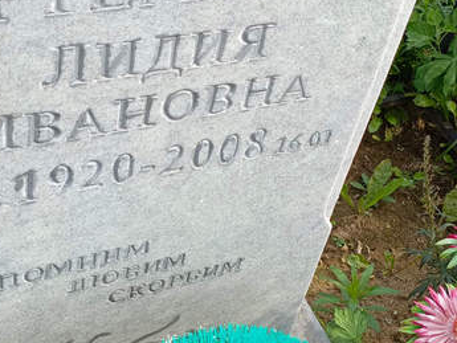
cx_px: 224
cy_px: 158
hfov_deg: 33.2
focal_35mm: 58
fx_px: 766
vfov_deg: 25.2
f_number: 1.69
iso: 112
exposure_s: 1/428
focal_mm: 4.76
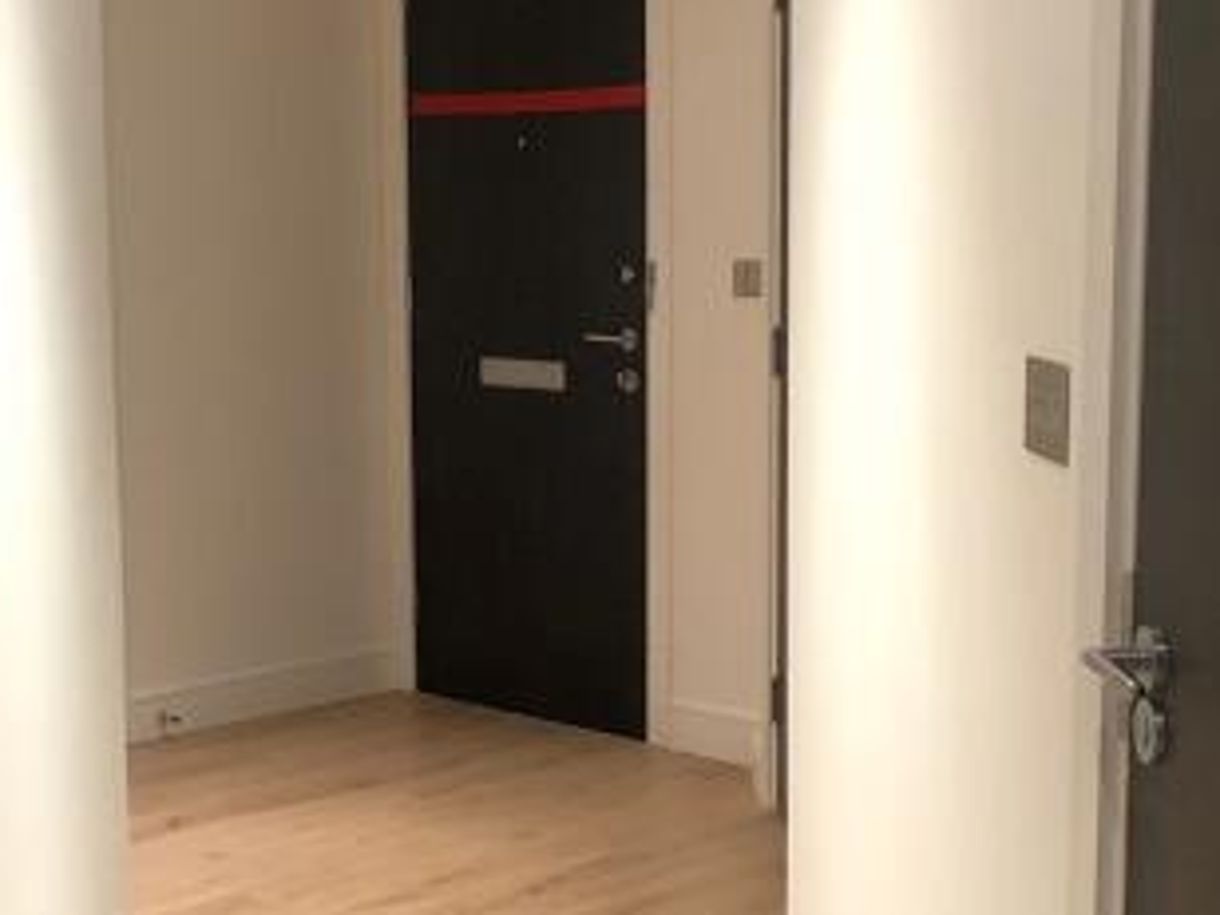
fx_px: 3278
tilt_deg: -8.6
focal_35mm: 93
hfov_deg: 21.1
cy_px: 562
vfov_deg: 15.9
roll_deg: +0.7
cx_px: 547
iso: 100
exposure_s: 1/13
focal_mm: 4
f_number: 1.8
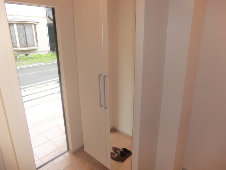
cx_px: 113
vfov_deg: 56.8
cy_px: 85
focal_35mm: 24
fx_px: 157
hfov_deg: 71.6
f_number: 3.2
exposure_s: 1/60
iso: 80
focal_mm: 4.3
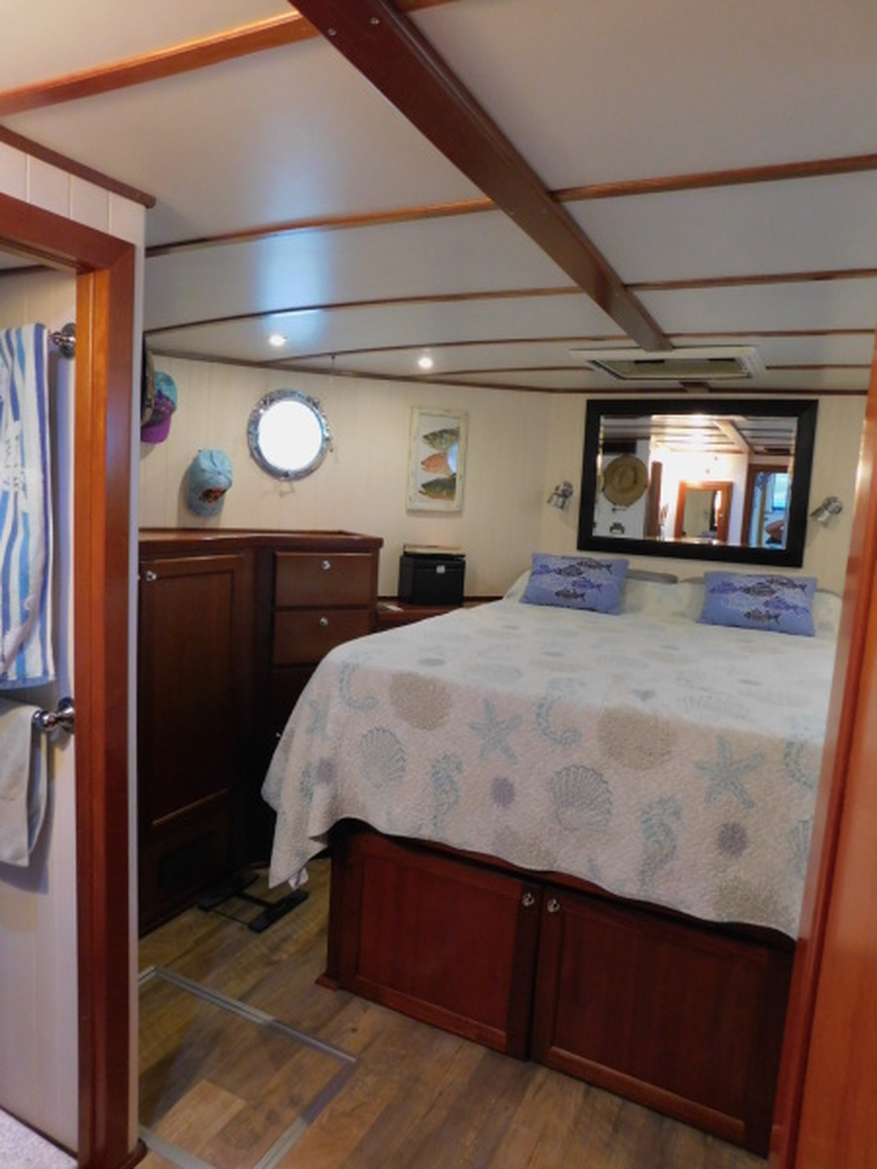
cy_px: 584
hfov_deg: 58.9
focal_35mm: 23
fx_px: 777
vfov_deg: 73.9
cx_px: 438
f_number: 3
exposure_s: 1/13
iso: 400
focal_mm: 4
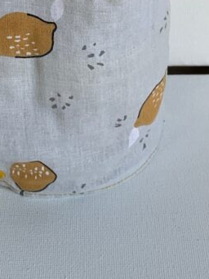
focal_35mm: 87
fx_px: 700
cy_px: -30
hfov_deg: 17.0
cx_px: 73
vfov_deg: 21.3
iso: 16
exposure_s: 1/122
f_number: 1.8
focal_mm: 3
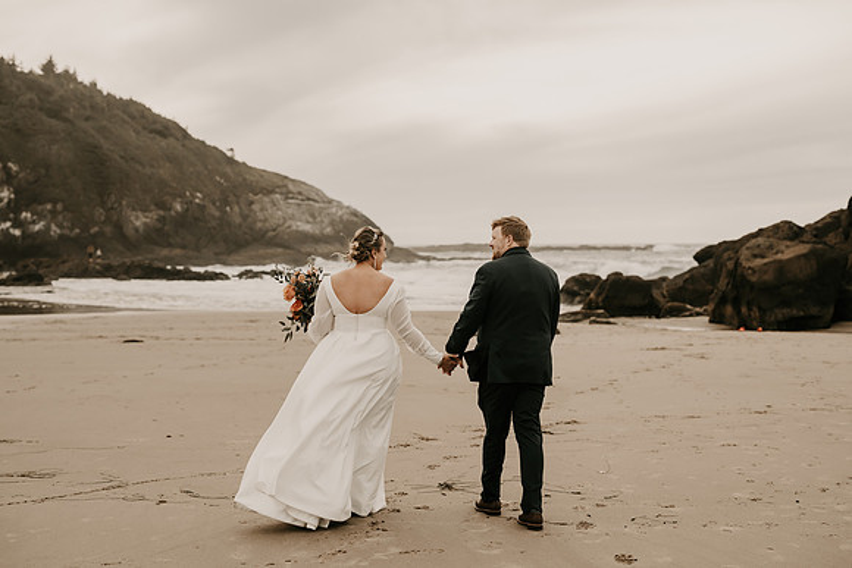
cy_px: 284
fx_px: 1184
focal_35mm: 50
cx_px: 426
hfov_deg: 39.6
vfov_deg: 27.0
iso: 640
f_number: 2.8
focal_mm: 50
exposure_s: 1/8000
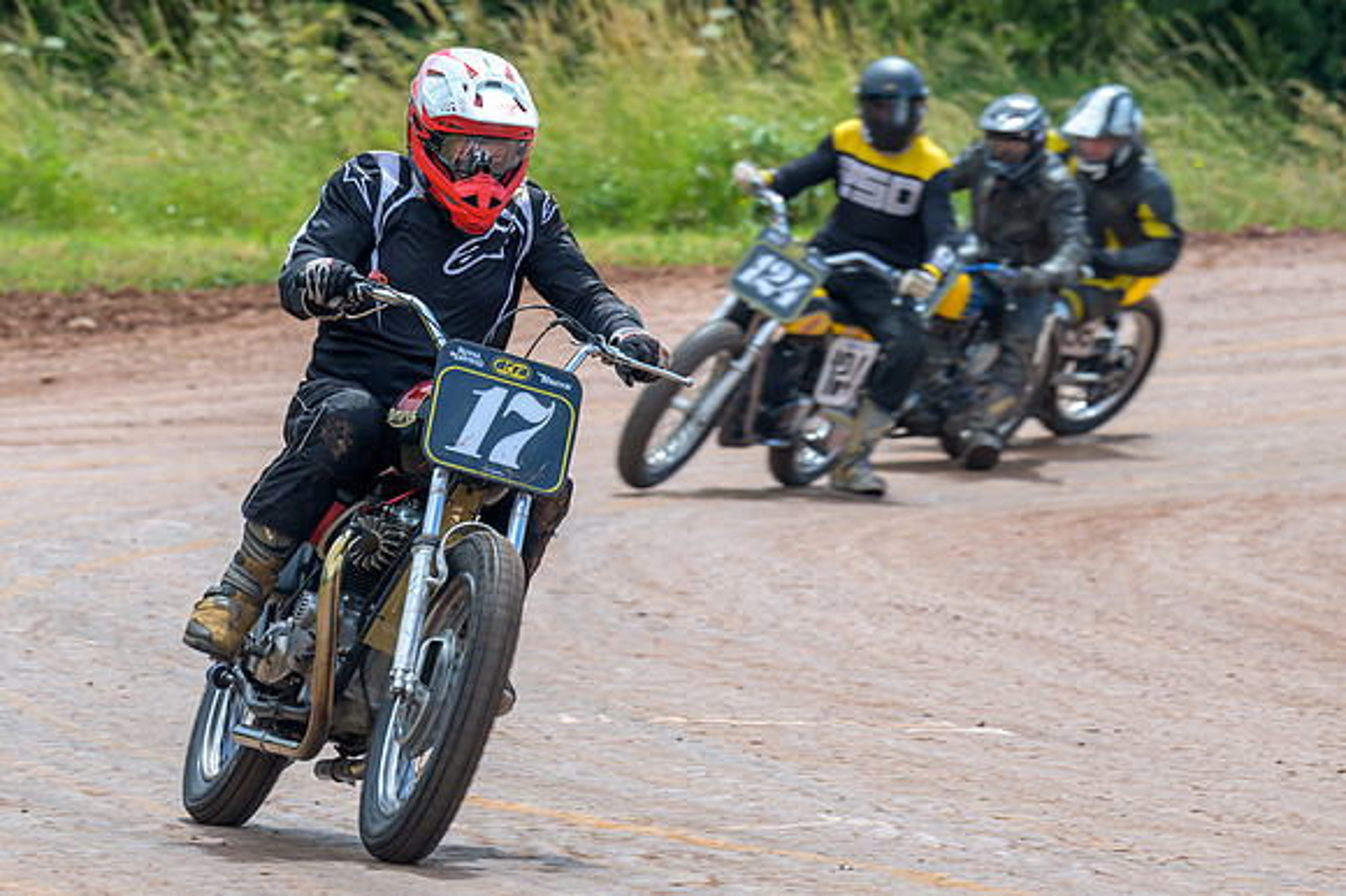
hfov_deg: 5.6
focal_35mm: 371
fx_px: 13858
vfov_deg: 3.7
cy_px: 462
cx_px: 514
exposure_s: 1/400
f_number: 6.3
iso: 160
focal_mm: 200
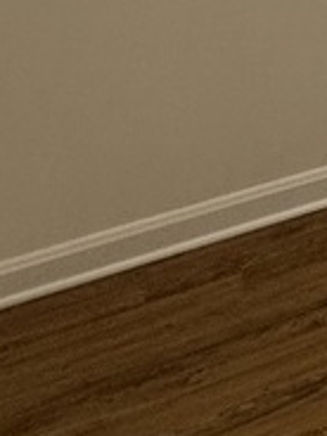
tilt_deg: -11.6
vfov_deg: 20.2
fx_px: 1033
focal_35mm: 82
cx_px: 820
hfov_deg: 12.9
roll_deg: +2.1
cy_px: -235
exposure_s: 1/120
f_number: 2.2
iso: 200
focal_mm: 2.22
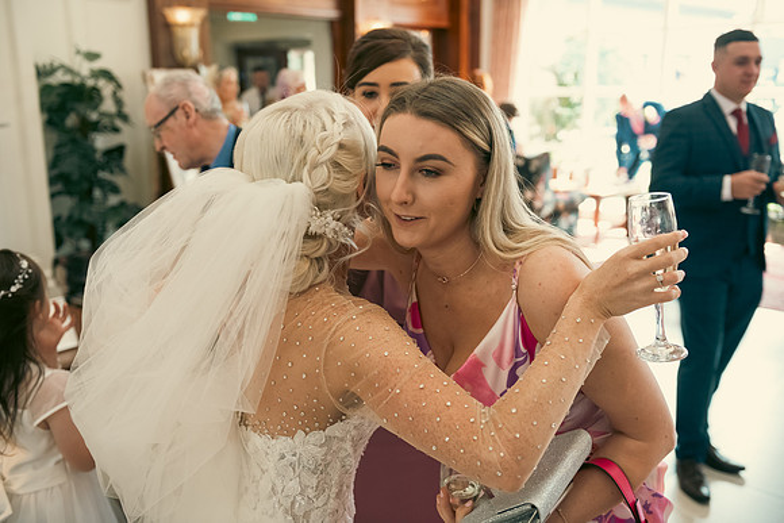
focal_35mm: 36
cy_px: 262
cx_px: 392
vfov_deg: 36.9
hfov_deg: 53.1
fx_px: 784
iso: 800
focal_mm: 36
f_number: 3.5
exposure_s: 1/160
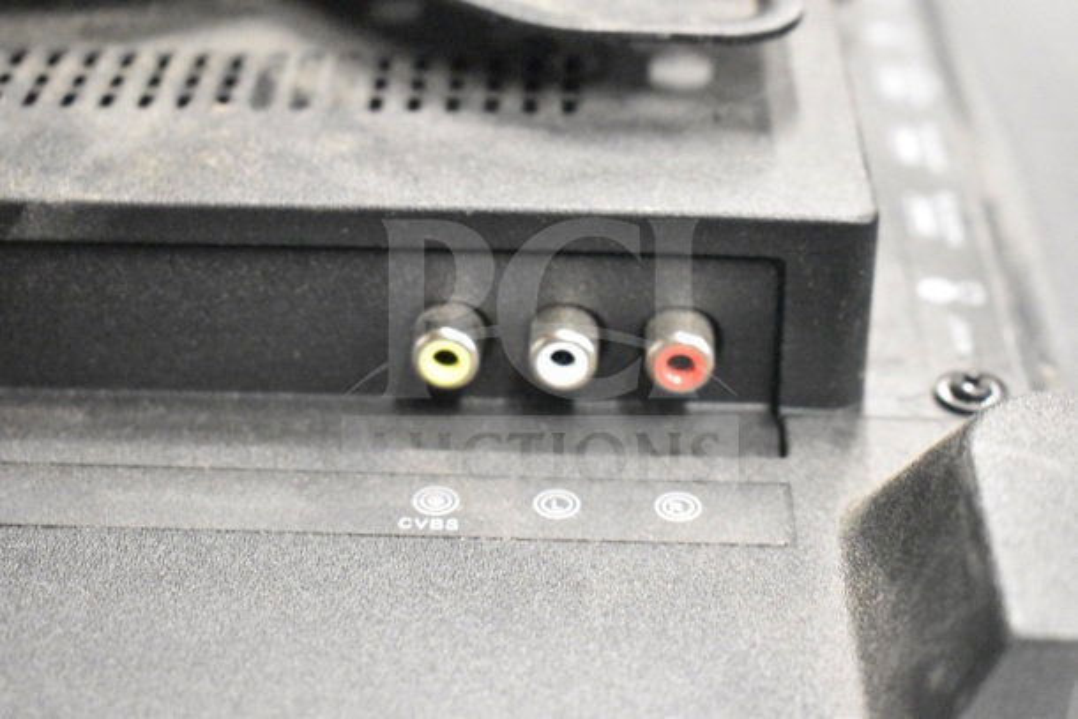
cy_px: 360
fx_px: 2067
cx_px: 539
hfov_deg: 29.2
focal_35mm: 69
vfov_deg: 19.7
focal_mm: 46
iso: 20000
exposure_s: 1/80
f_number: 5.3
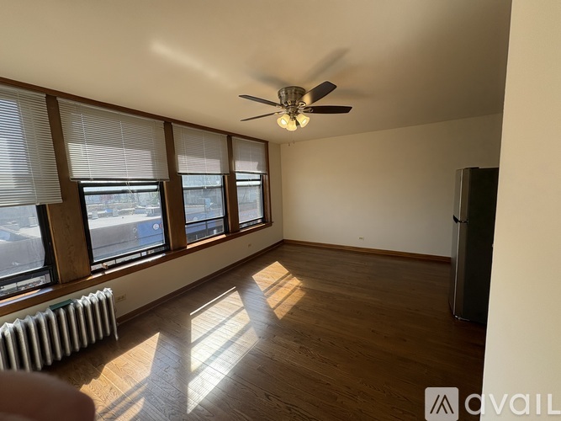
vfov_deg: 85.7
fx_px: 227
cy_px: 210
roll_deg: +4.2
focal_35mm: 14
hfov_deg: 102.1
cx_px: 280
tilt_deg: -5.8
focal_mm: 2.22
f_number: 2.2
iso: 64
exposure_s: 1/269
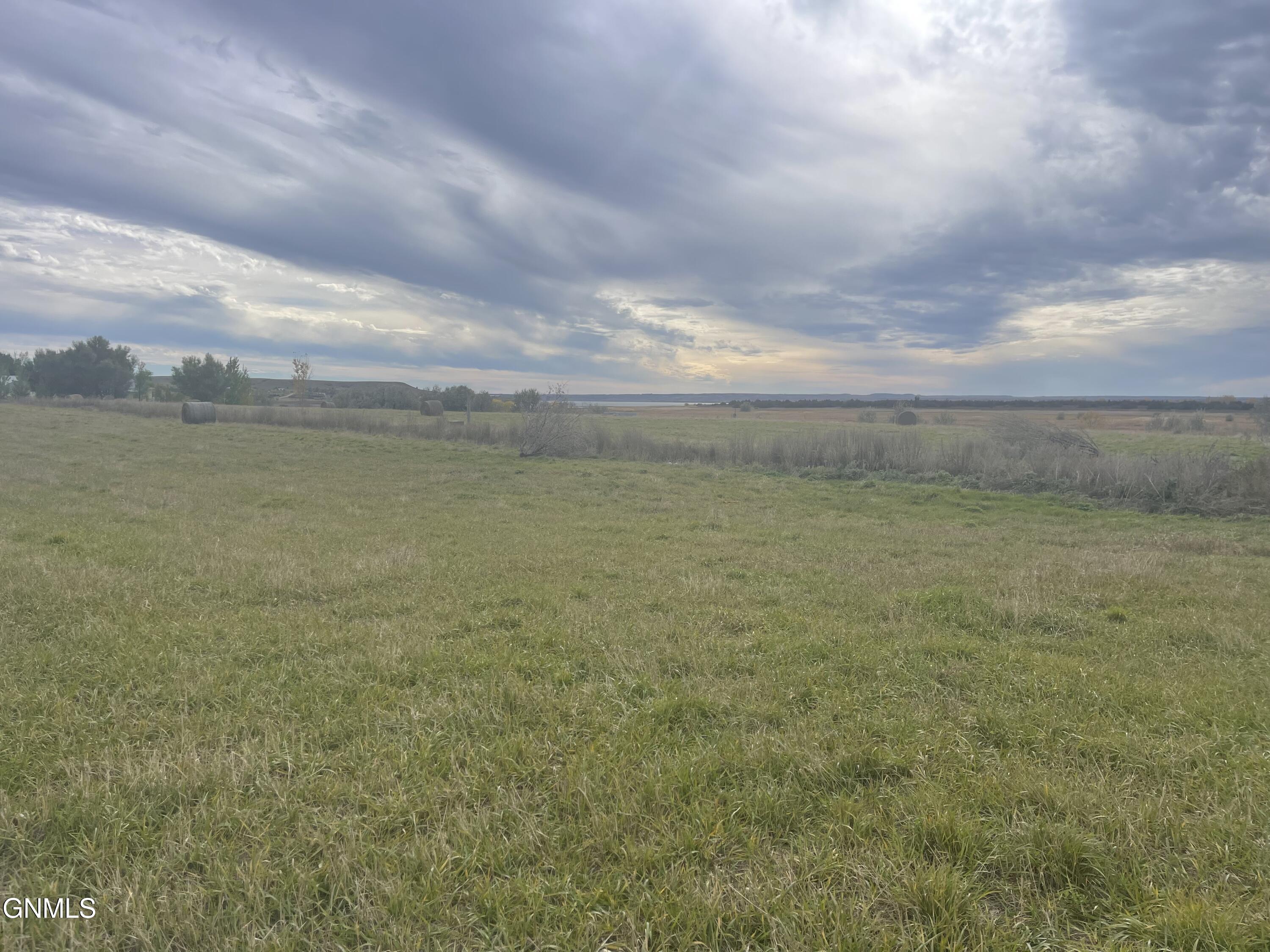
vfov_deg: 53.1
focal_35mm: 26
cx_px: 635
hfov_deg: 67.3
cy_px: 476
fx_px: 954
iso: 32
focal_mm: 5.1
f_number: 1.6
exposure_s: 1/4348
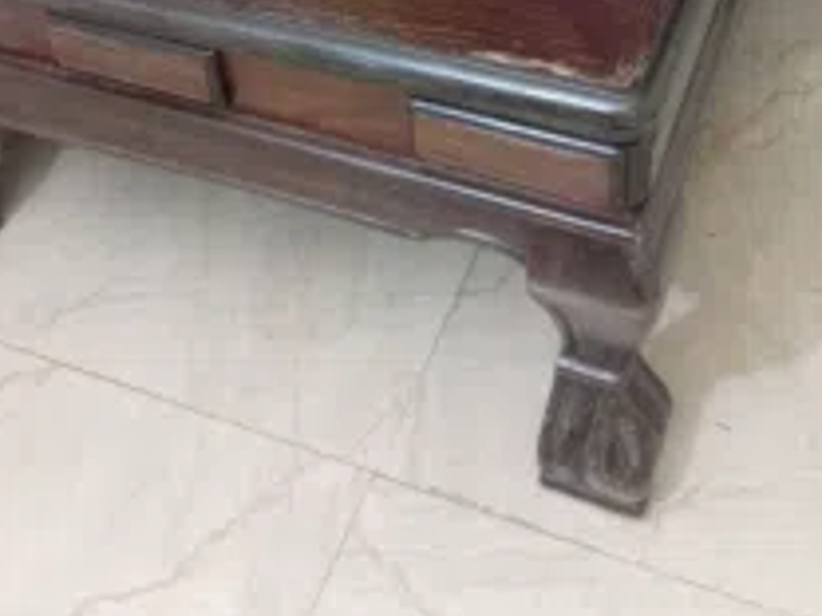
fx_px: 1235
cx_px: 391
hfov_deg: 36.8
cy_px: -38
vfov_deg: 26.2
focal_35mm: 52
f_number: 1.8
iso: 1791
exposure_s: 1/16.7
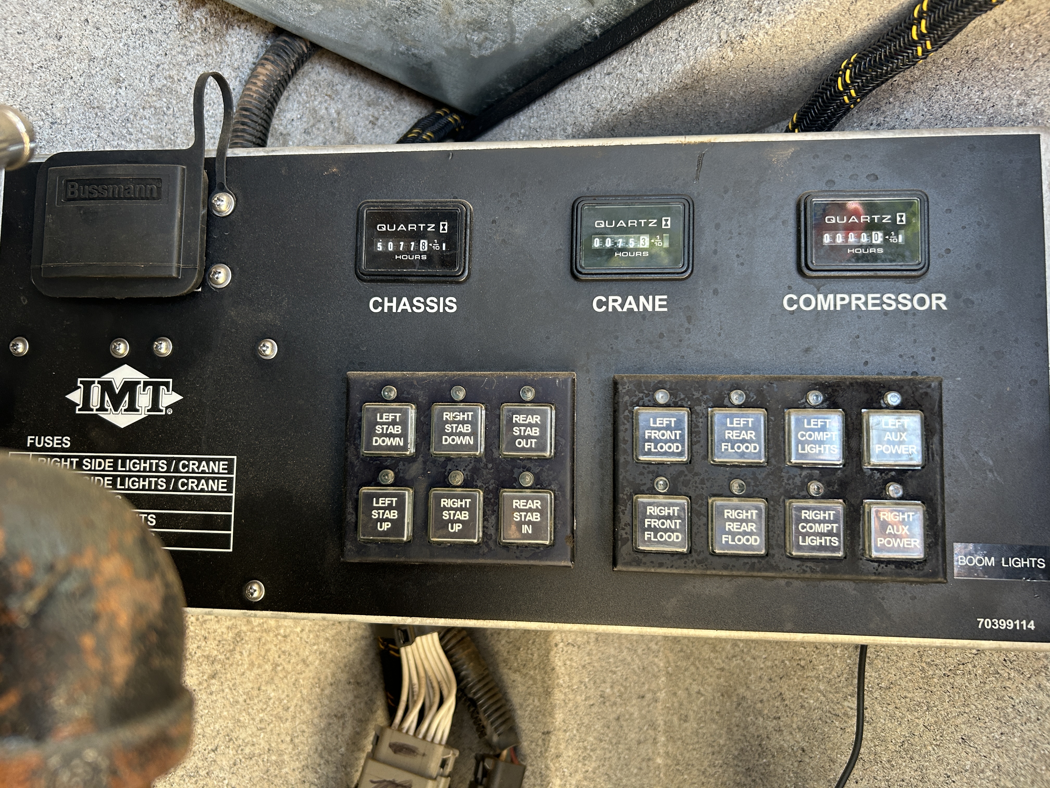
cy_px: 394
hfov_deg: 67.3
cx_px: 525
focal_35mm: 26
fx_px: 789
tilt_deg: +3.7
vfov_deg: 53.1
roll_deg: -0.8
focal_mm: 5.7
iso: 125
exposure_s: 1/121
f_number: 1.5
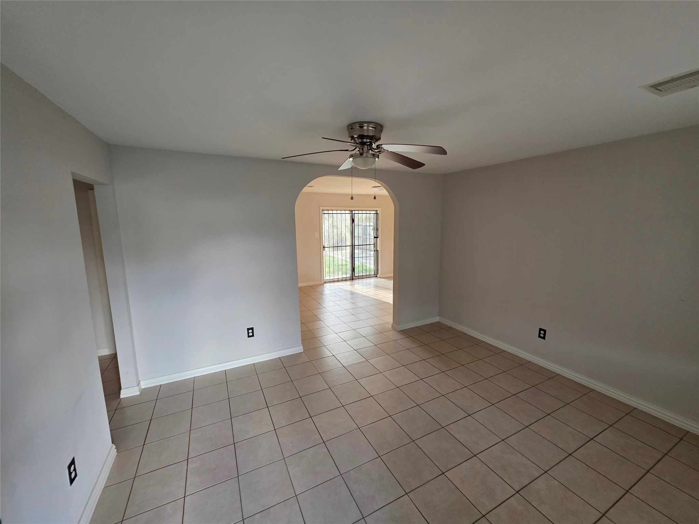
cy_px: 262
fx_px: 263
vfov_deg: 89.9
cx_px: 350
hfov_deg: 106.2
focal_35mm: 13
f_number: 1.9
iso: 160
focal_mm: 2.2
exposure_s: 1/120
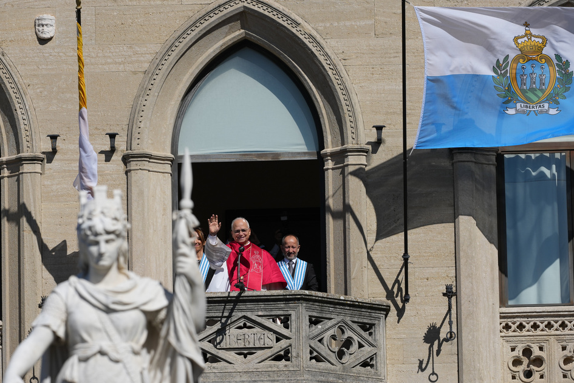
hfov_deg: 6.3
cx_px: 300
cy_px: 201
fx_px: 5182
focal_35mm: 325
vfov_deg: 4.2
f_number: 6.3
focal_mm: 300
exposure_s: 1/2500
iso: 320
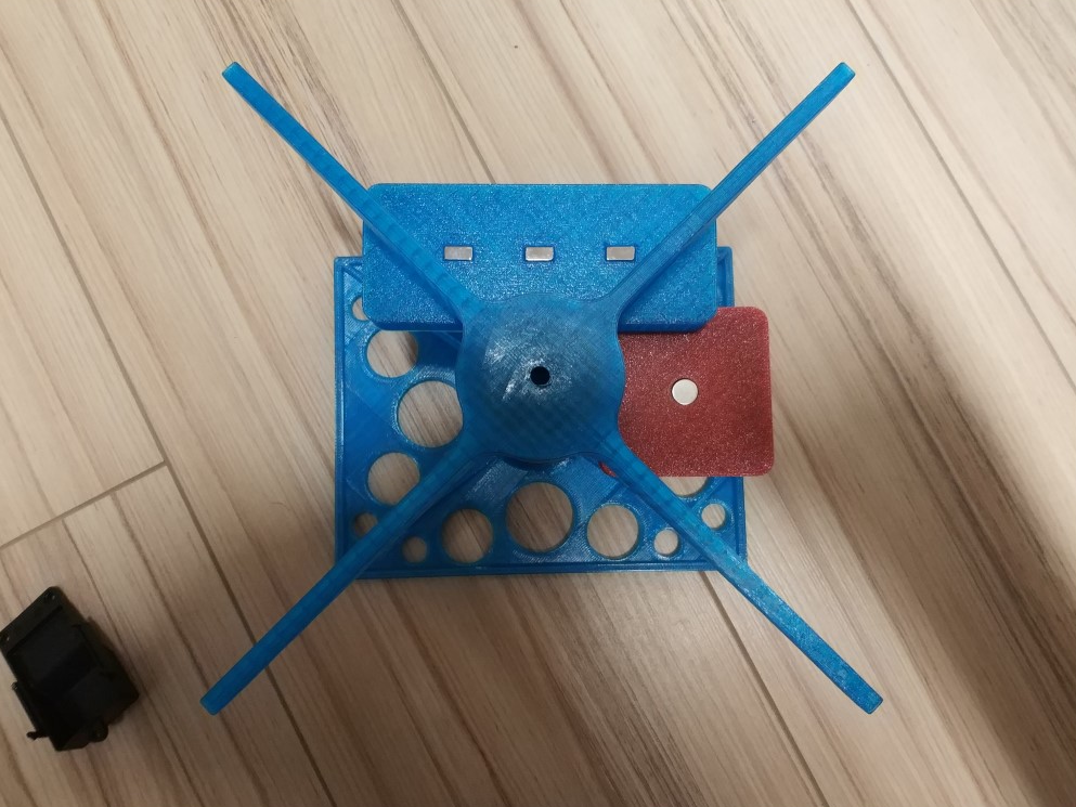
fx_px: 1026
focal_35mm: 33
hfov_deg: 55.3
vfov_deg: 43.0
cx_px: 529
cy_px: 405
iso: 534
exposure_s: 1/17
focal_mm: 4.5
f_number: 2
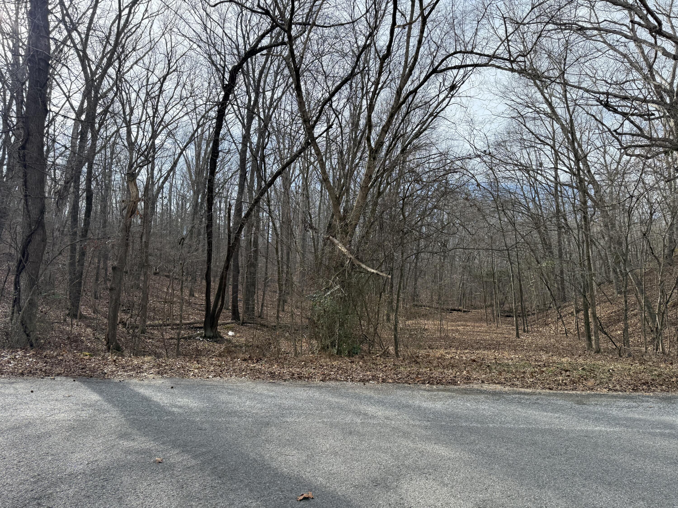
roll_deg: +0.2
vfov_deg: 56.8
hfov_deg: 71.6
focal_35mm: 24
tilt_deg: +7.5
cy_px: 254
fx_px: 470
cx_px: 339
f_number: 1.78
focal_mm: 6.76
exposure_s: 1/2907
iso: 100
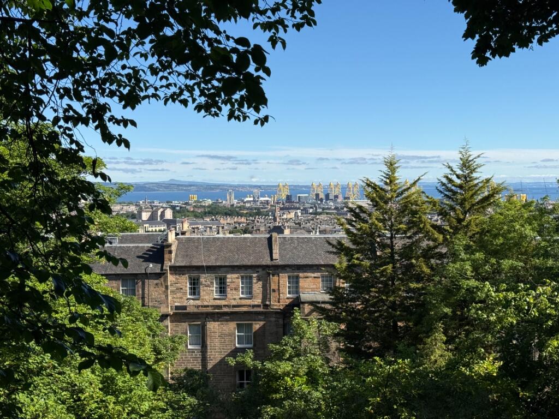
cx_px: 280
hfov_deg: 39.7
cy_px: 210
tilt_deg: -1.2
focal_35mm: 48
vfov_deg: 30.3
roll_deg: +0.6
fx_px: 775
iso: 80
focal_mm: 6.76
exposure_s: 1/6024
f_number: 1.78
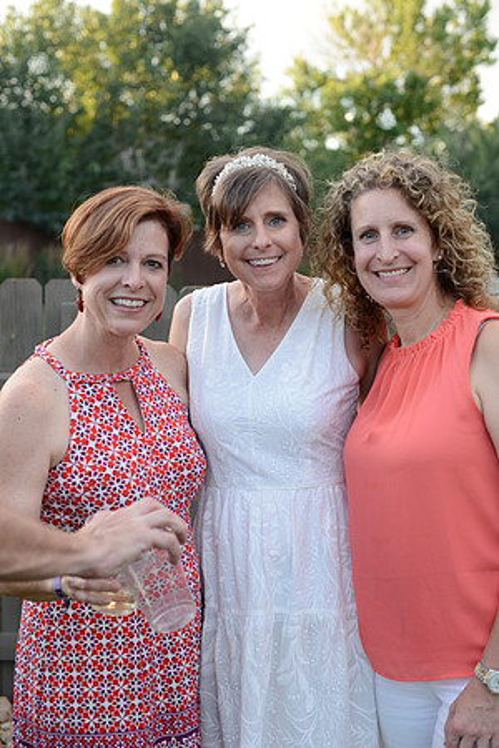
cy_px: 374
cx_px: 250
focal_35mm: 50
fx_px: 1040
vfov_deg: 39.6
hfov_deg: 27.0
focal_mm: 50
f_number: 4
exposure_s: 1/200
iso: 400
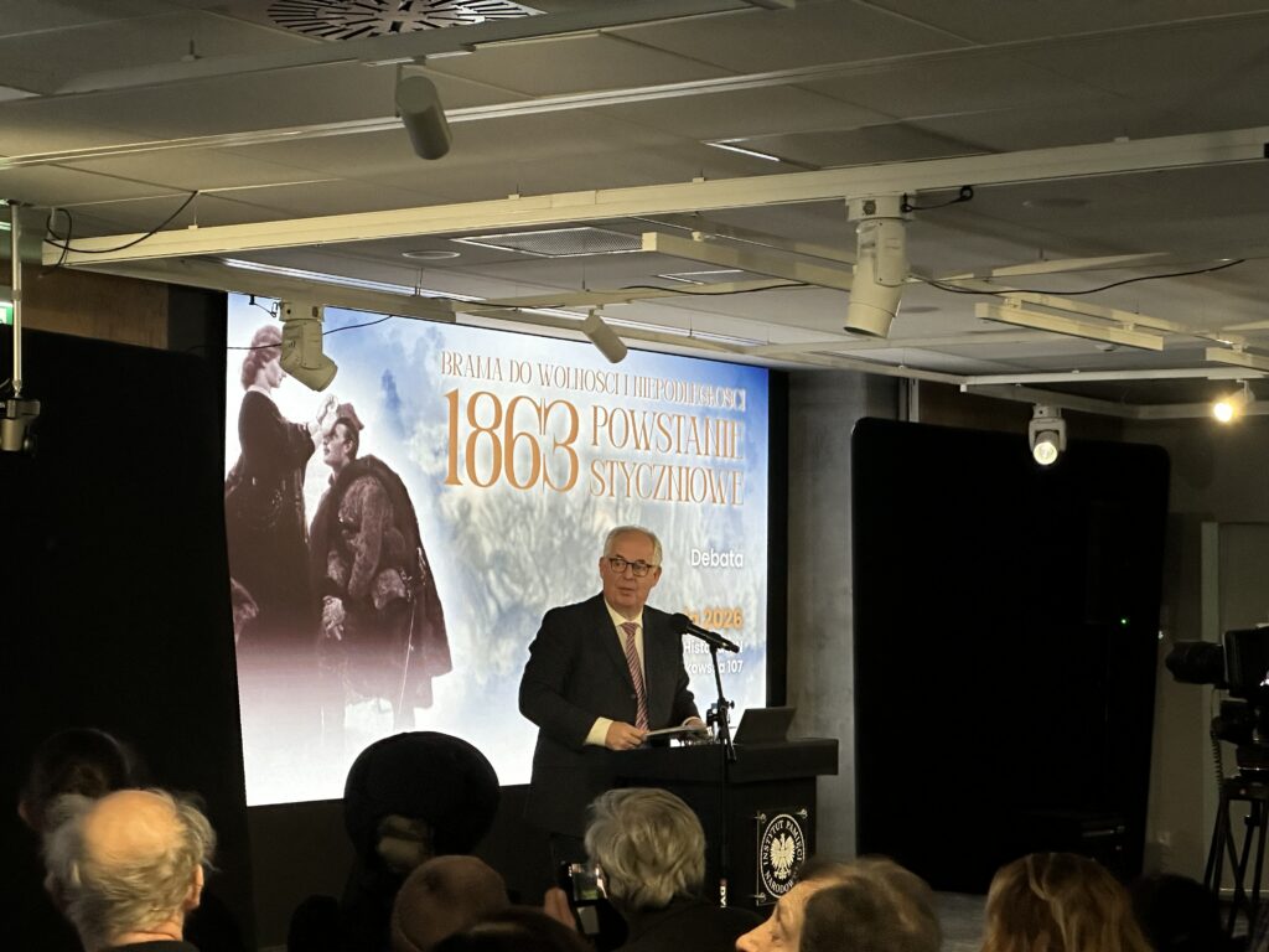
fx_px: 2823
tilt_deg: +3.5
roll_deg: +1.6
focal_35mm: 77
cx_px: 634
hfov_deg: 25.3
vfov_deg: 19.1
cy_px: 476
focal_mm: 9
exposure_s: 1/69
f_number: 2.8
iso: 200
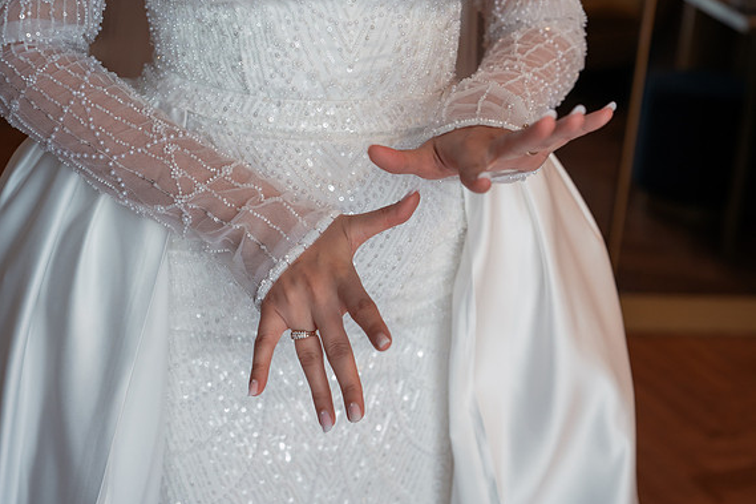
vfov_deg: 25.5
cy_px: 254
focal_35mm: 53
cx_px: 372
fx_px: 1113
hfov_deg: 37.5
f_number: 3.5
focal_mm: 52
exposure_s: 1/250
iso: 1600
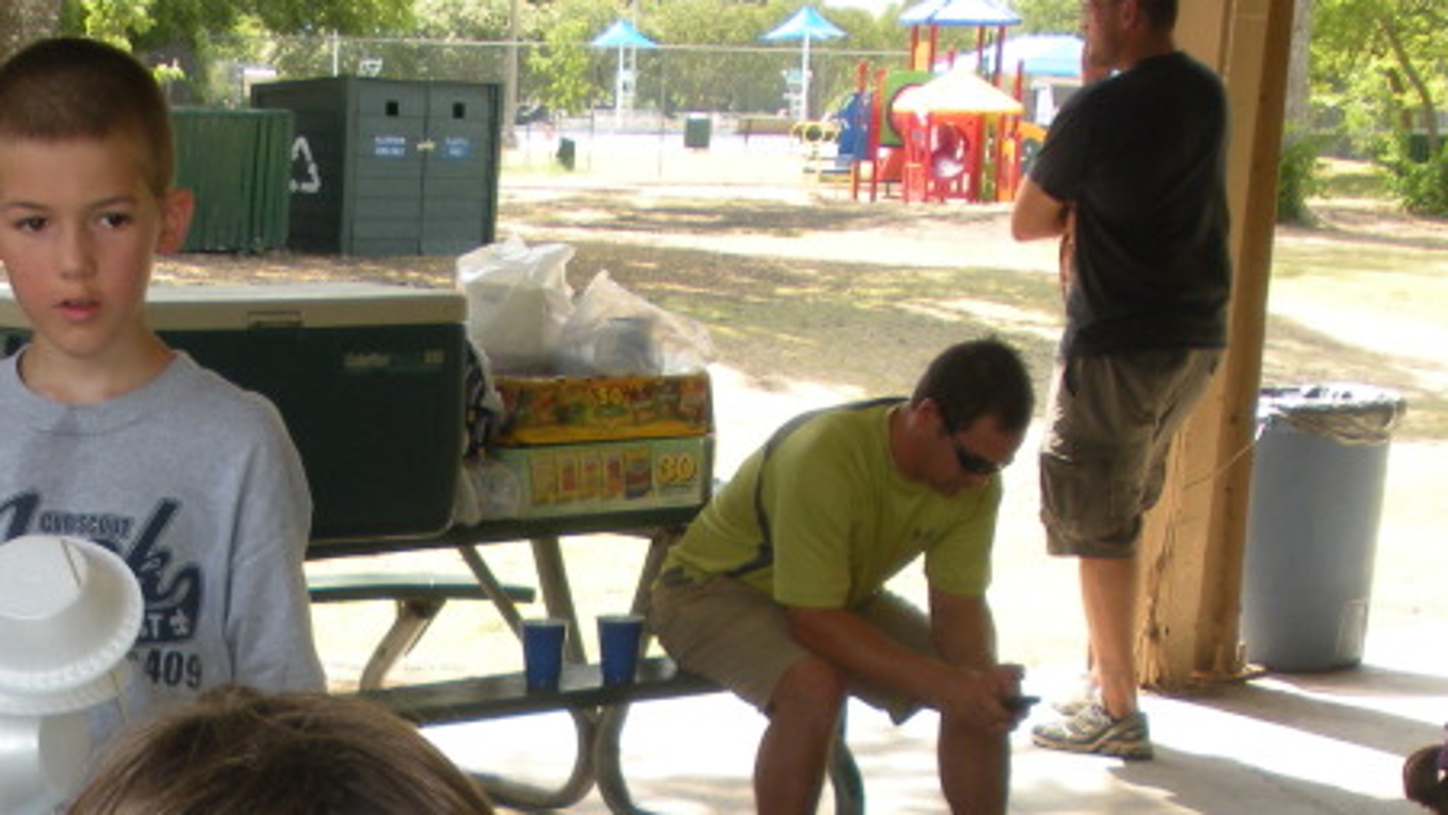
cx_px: 462
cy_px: 1184
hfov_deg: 23.8
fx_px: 3418
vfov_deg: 13.0
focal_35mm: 89
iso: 64
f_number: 3.5
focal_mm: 6.3
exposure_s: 1/121
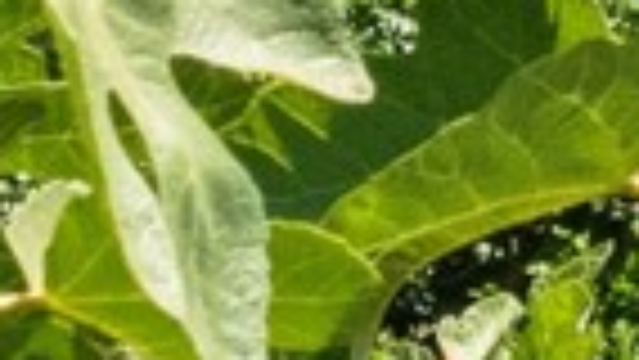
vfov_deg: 4.1
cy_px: -554
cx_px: 2066
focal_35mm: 289
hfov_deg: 6.6
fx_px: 4899
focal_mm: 24
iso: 800
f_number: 11
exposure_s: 1/250
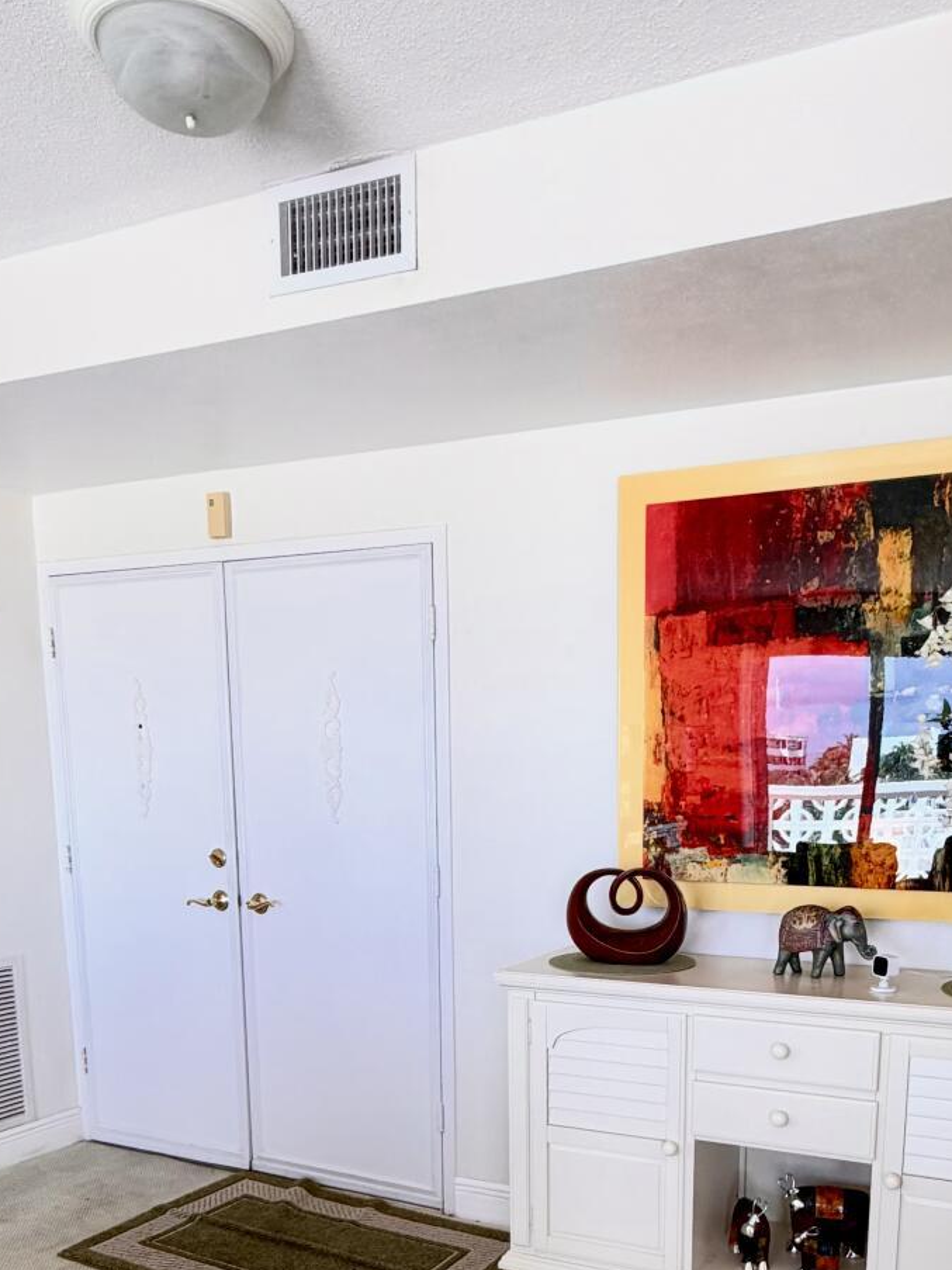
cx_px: 561
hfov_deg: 45.2
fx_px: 1137
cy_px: 994
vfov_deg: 54.8
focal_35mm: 31
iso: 80
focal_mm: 2.22
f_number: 2.2
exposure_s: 1/120
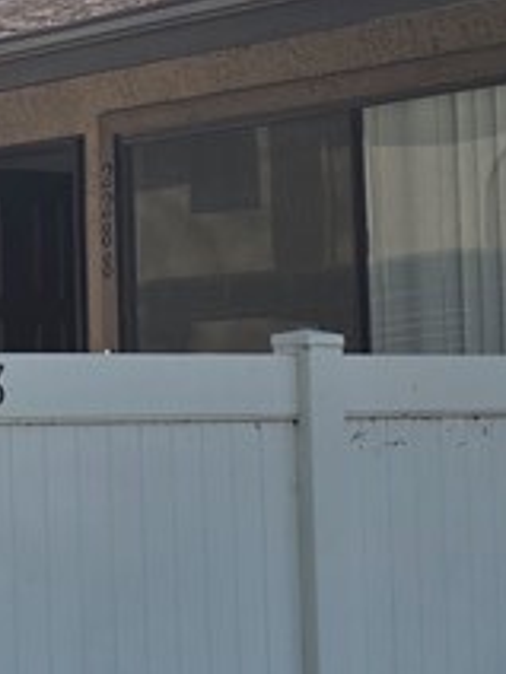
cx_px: -318
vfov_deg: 17.7
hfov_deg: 12.5
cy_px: 248
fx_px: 2163
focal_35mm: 111
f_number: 1.7
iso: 12
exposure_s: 1/515
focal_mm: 6.3
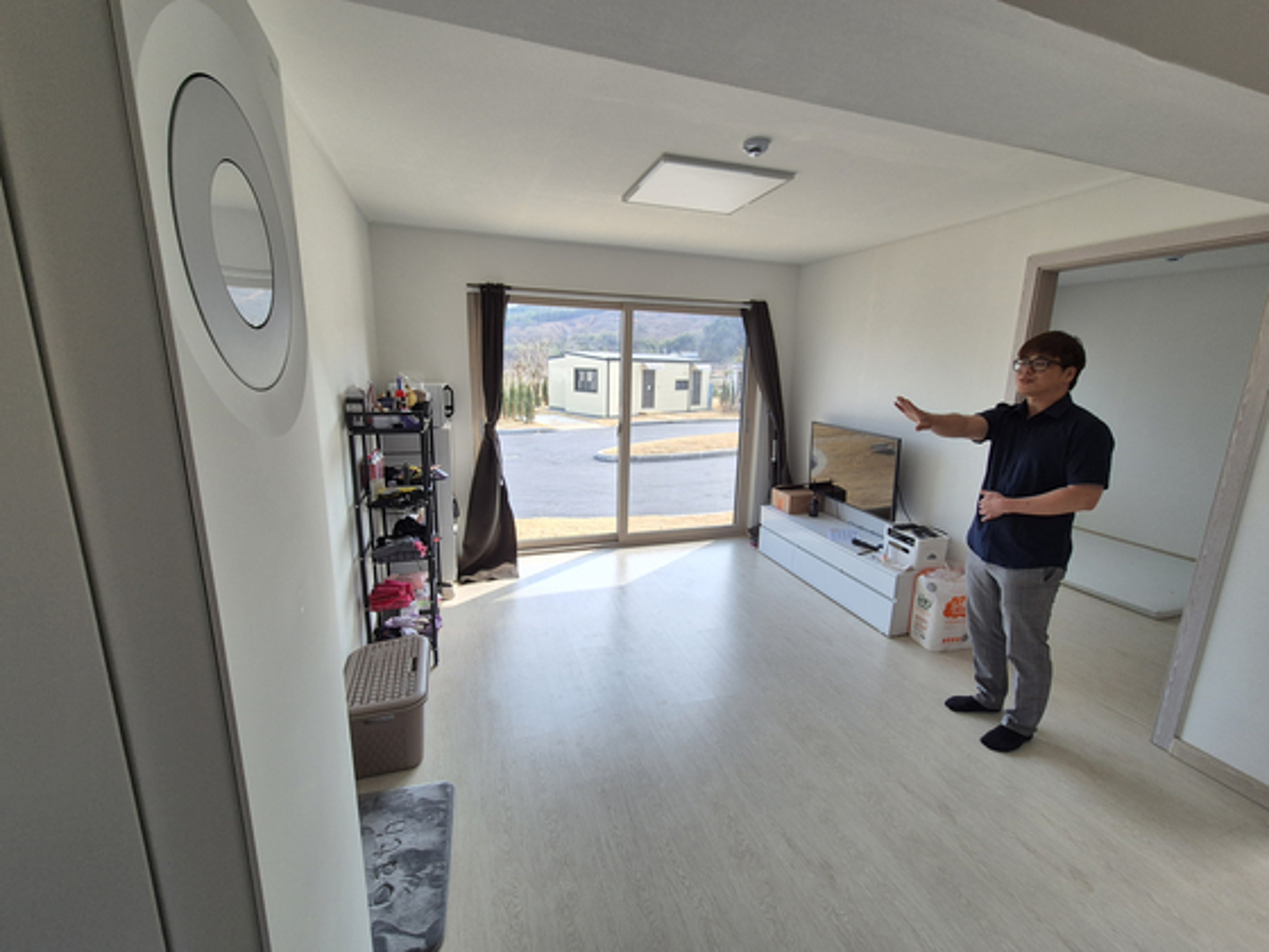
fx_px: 477
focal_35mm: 13
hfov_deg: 106.2
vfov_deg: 89.9
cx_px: 634
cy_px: 476
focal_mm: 2.2
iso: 50
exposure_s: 1/216
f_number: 2.2
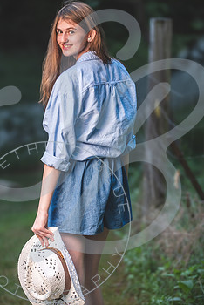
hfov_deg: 9.2
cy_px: 156
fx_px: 1264
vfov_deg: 13.8
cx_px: 89
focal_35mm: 149
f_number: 2.8
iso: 400
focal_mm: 116
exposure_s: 1/400
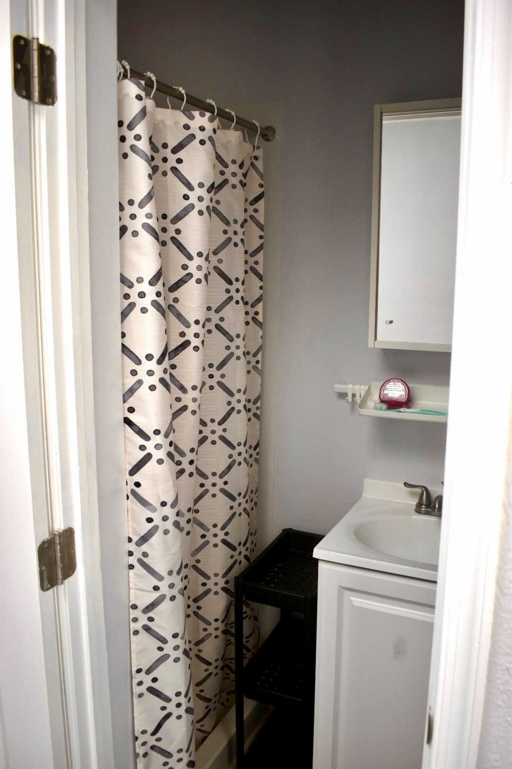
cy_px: 384
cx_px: 256
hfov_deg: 43.6
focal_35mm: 30
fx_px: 640
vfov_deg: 61.9
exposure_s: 1/250
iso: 560
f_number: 3.5
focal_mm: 20
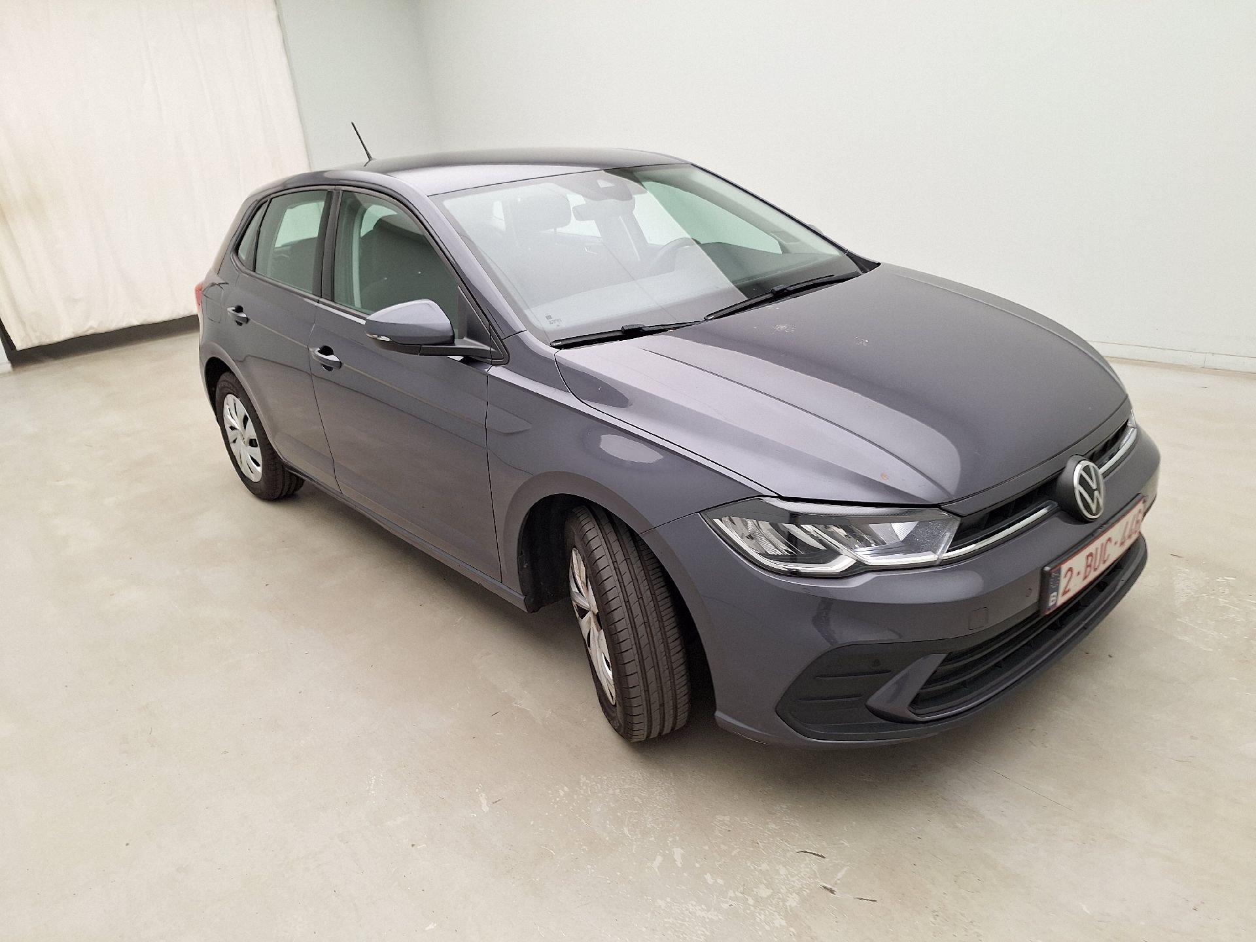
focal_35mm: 23
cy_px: 471
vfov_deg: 58.9
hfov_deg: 73.9
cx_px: 628
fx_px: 835
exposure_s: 1/100
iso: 64
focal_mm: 5.54
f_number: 1.8
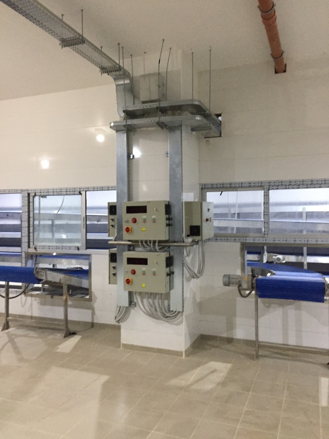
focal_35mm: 29
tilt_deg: +4.1
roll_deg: -0.1
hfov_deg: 48.2
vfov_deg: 61.7
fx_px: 367
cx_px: 164
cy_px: 220
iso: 250
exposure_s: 1/33
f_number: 2.2
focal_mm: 4.15
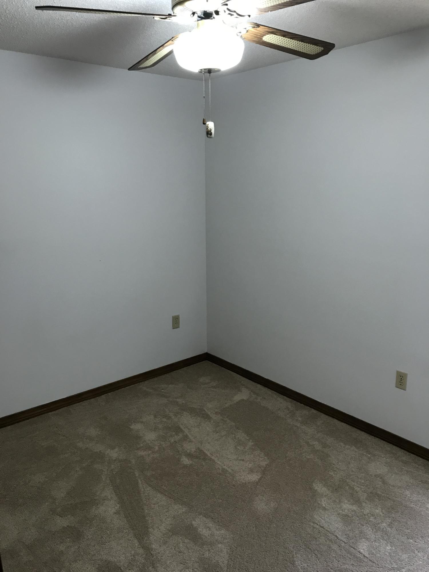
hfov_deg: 49.7
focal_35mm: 28
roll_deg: +0.3
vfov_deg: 63.4
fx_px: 463
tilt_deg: -12.3
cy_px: 286
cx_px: 214
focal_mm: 3.99
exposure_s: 1/15
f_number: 1.8
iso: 40
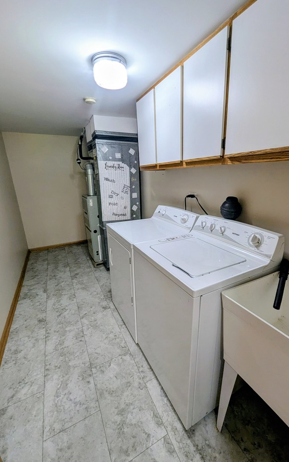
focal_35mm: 14
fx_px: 176
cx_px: 168
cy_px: 230
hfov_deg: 78.1
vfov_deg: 105.3
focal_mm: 1.95
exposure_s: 1/40
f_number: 2.2
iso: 51
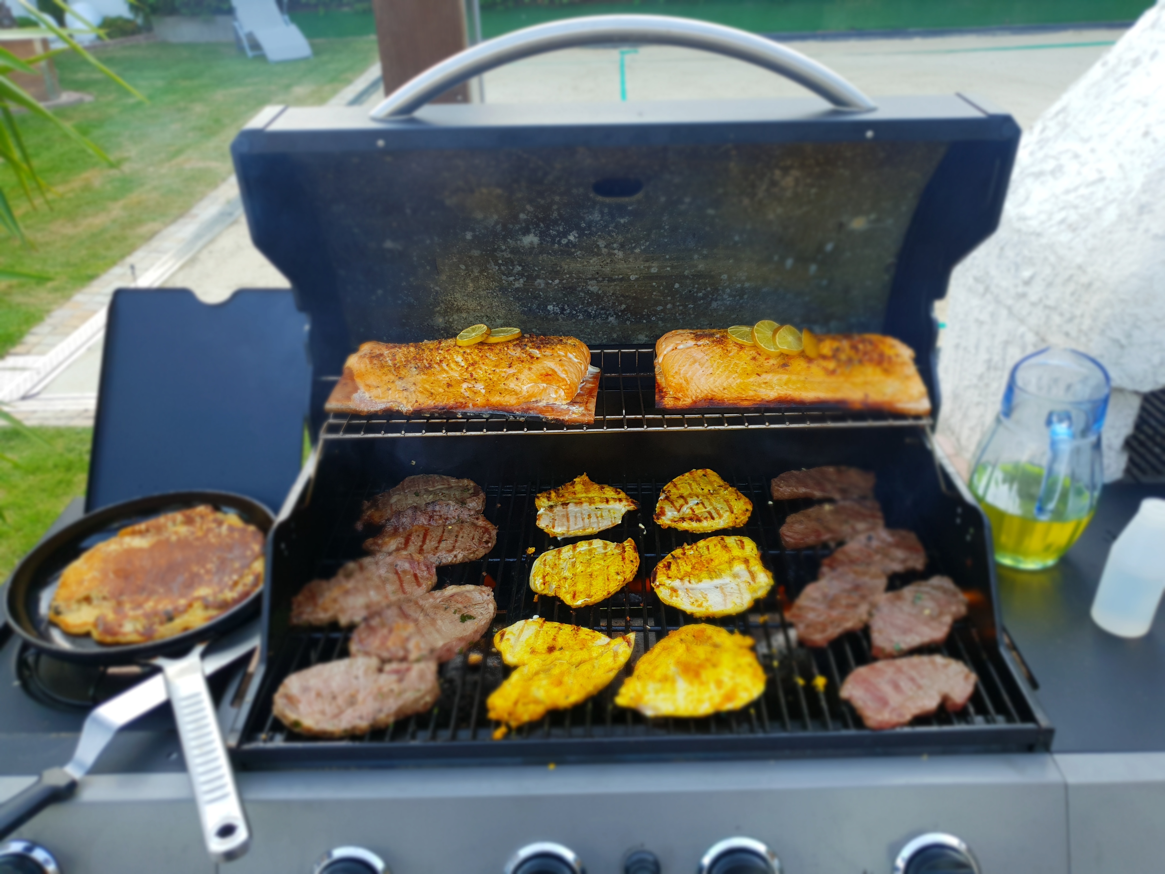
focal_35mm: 26
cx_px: 582
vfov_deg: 53.1
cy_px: 437
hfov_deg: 67.3
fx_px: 875
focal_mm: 4.3
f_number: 1.5
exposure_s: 1/159
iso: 50
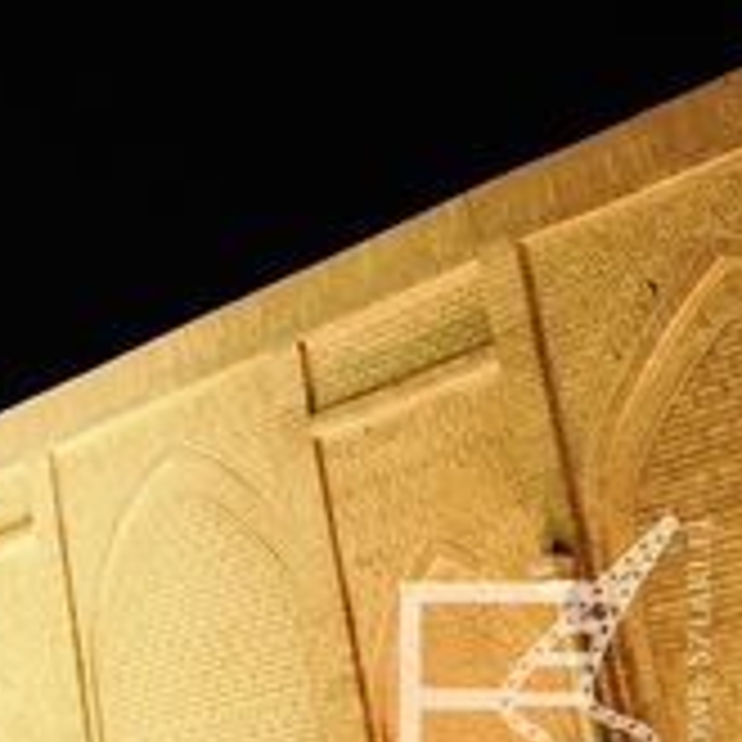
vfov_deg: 11.2
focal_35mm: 137
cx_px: -589
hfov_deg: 11.8
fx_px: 3322
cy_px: -863
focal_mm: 16
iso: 400
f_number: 1.4
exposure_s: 1/50
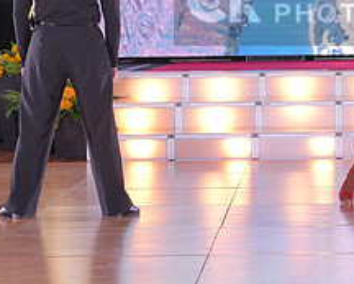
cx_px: 352
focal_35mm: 161
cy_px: 2
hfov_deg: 11.8
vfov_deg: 9.5
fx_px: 1688
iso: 2500
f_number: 4
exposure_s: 1/400
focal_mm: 64
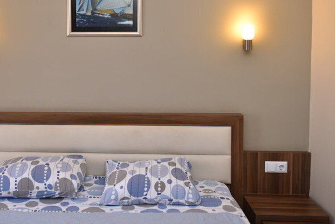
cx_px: 114
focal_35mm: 35
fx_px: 326
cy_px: 64
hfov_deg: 53.4
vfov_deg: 37.2
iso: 200
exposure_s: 1/60
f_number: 2.8
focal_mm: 24
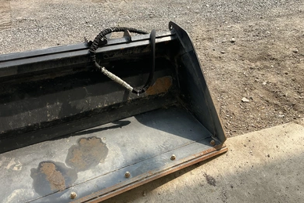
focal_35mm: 31
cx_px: 149
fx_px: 262
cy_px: 89
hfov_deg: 60.3
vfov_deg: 42.2
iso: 25
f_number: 1.8
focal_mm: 3
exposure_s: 1/620
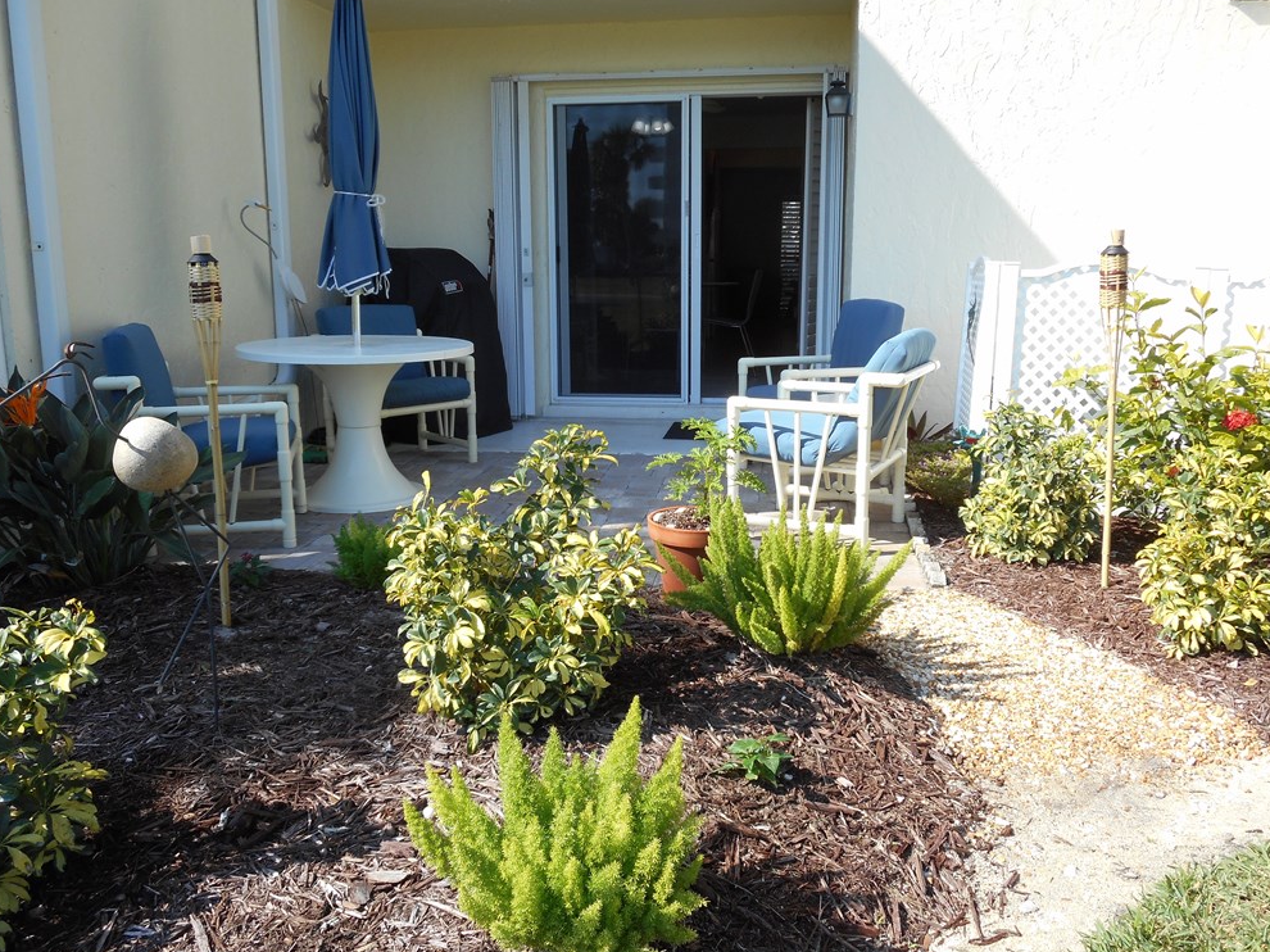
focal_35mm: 30
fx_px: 1100
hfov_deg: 60.0
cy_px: 472
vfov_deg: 46.8
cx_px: 621
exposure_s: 1/250
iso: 80
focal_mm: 5.2
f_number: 4
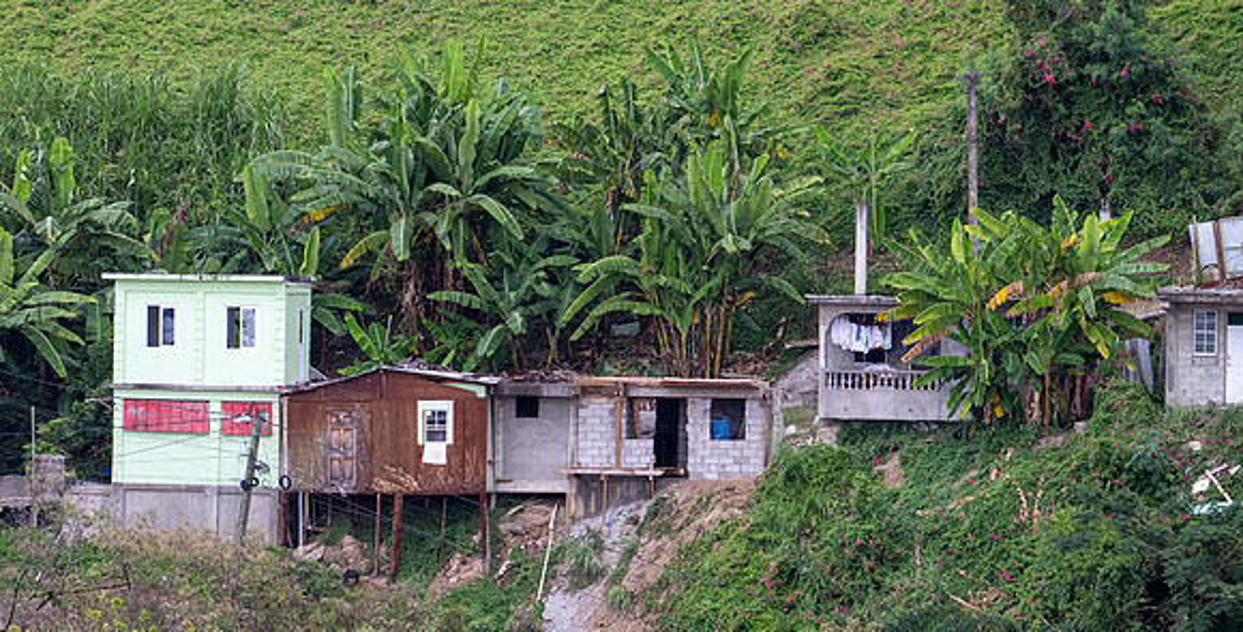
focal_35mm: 429
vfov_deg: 2.6
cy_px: 414
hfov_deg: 5.2
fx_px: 13812
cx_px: 622
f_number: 8
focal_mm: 400
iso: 1600
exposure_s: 1/1000
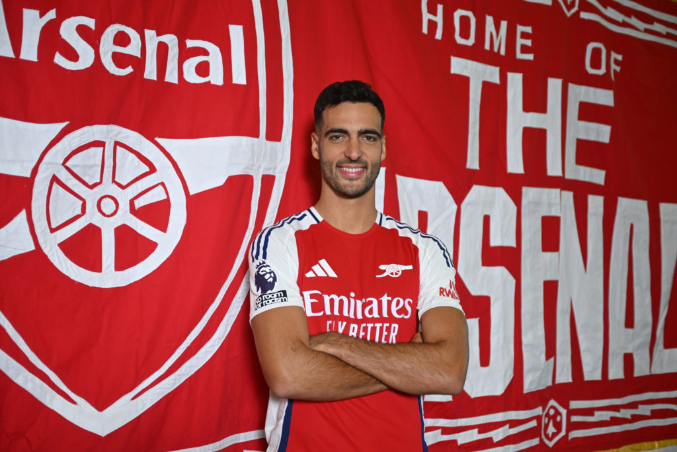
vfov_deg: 28.1
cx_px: 338
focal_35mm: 48
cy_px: 226
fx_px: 903
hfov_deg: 41.1
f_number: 2.8
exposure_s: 1/160
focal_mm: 48
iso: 1000
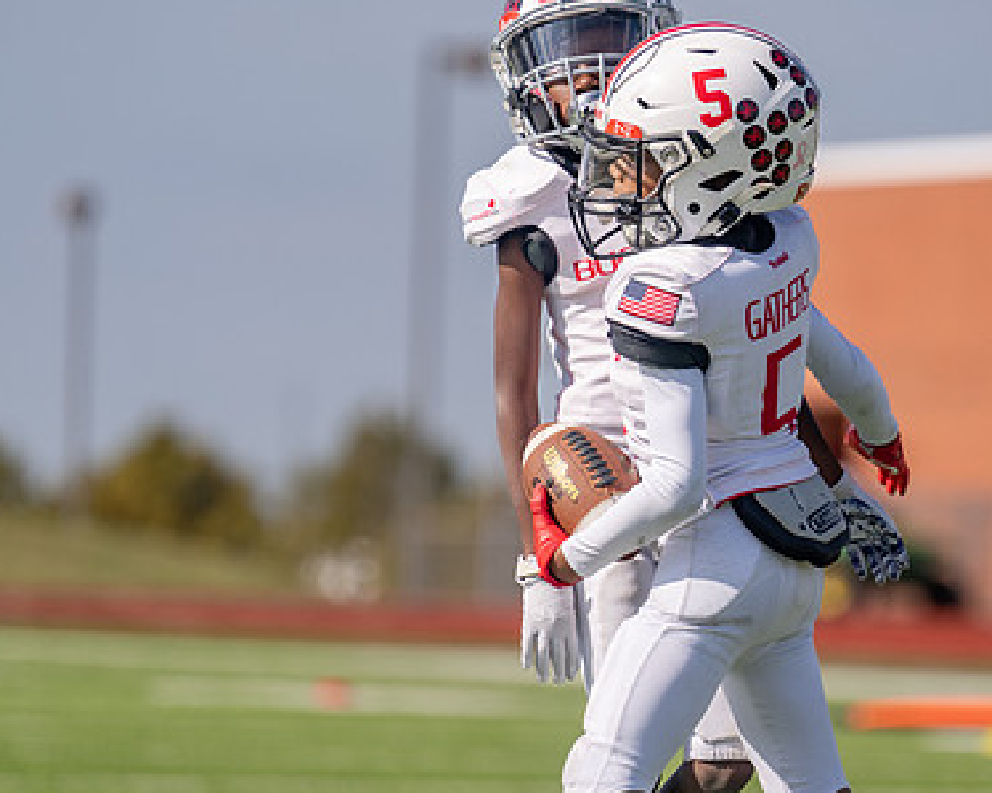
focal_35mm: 398
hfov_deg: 4.9
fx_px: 11682
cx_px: 708
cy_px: 390
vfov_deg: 3.9
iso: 160
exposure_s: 1/2500
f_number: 4
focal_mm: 255
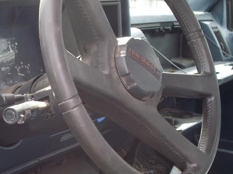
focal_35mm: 71
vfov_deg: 20.6
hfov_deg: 27.2
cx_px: 72
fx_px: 478
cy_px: 118
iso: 100
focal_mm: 6.3
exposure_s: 1/80
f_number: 3.1
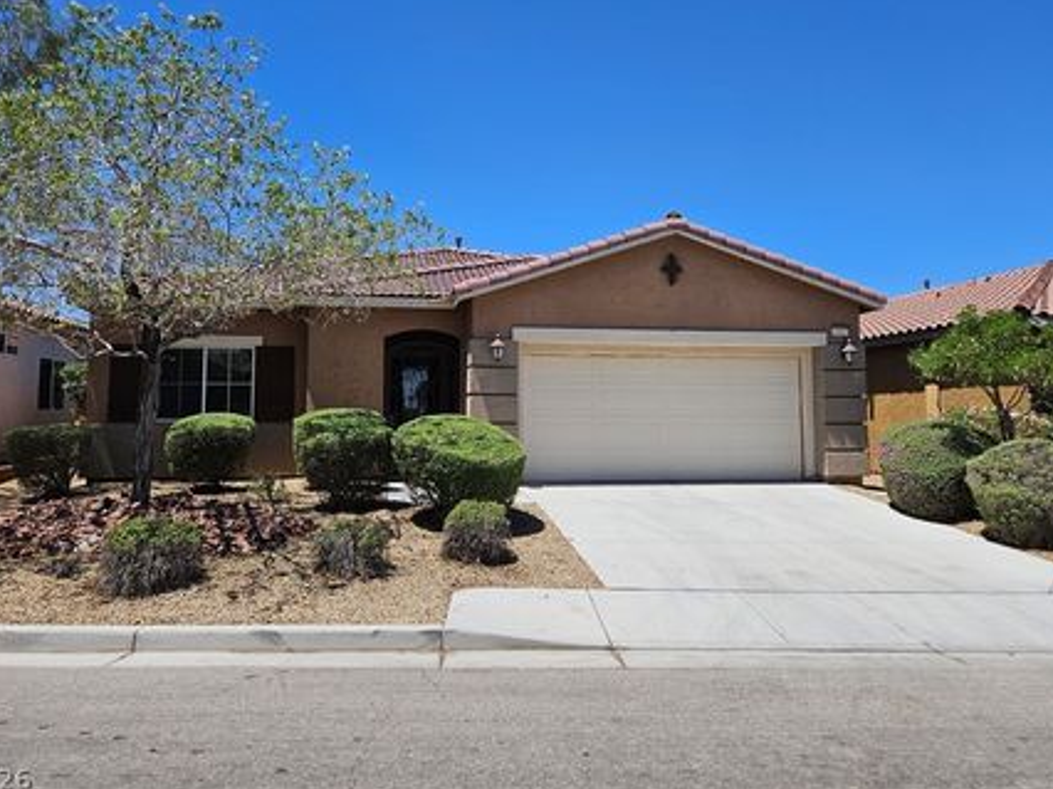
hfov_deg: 65.3
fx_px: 821
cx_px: 517
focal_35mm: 27
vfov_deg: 51.1
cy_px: 335
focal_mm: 5.4
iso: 25
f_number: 1.8
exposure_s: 1/2812
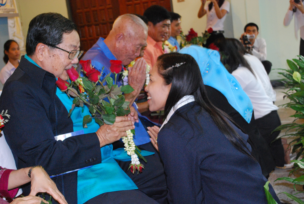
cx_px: 152
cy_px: 102
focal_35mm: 48
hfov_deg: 41.1
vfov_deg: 28.2
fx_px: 406
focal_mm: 32
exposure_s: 1/25
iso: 1600
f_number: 5.6
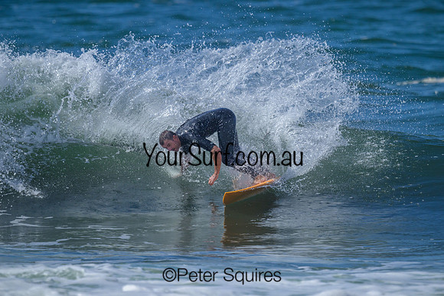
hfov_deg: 1.8
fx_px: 13816
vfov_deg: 1.2
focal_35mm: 1120
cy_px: 148
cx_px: 222
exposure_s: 1/4000
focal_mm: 1120
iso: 1250
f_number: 9
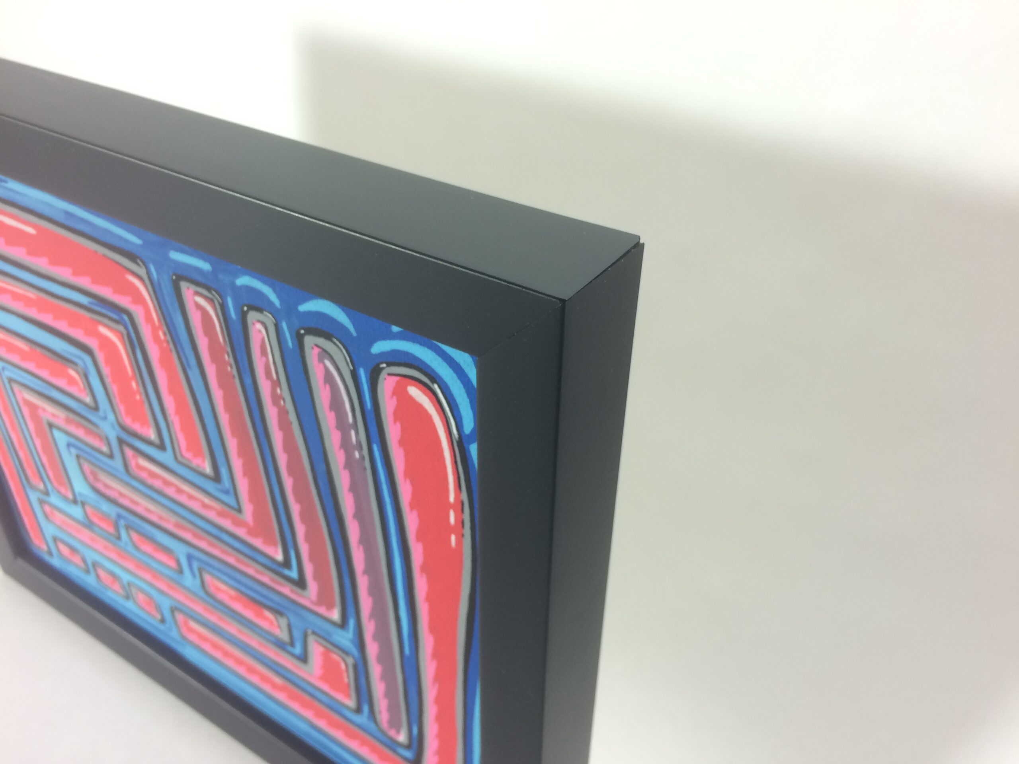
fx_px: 854
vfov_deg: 48.2
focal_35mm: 29
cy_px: 382
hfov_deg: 61.7
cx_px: 510
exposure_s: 1/20
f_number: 2.2
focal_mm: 4.15
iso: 32
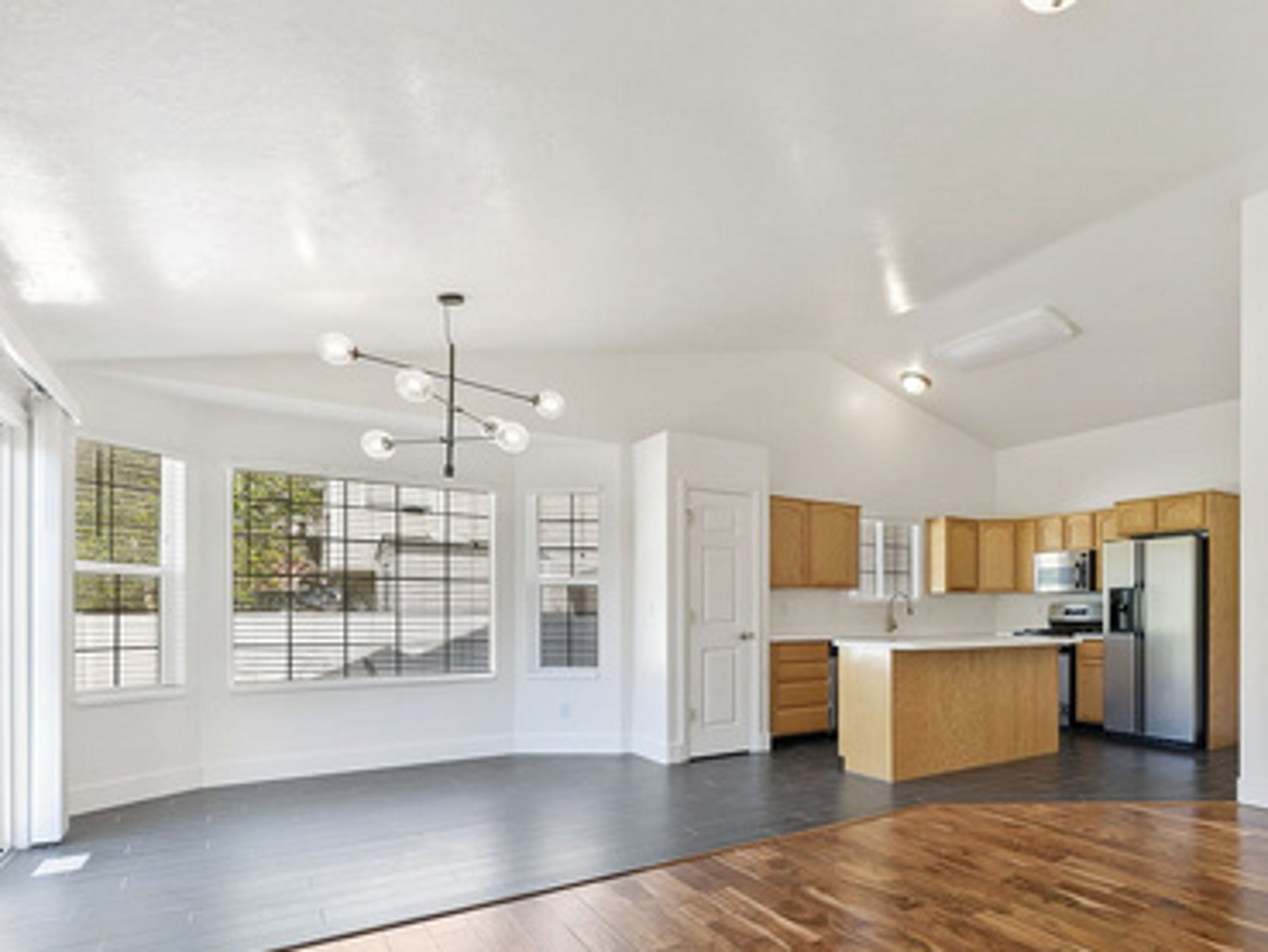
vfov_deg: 64.6
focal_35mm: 20
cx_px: 972
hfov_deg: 75.0
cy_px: 620
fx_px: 733
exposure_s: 1.6
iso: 64
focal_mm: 12
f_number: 8
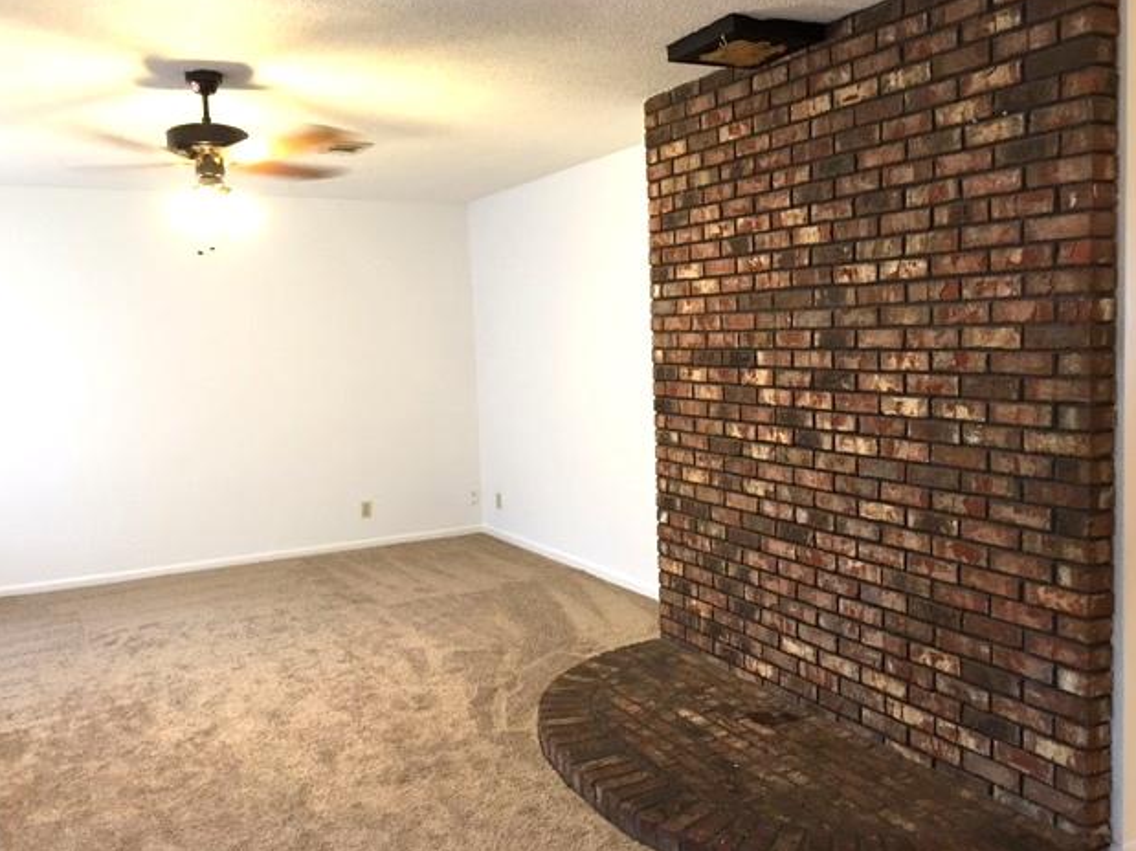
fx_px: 984
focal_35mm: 30
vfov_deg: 46.8
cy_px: 418
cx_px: 552
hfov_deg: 60.0
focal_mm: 4.15
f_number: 2.2
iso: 50
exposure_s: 1/4
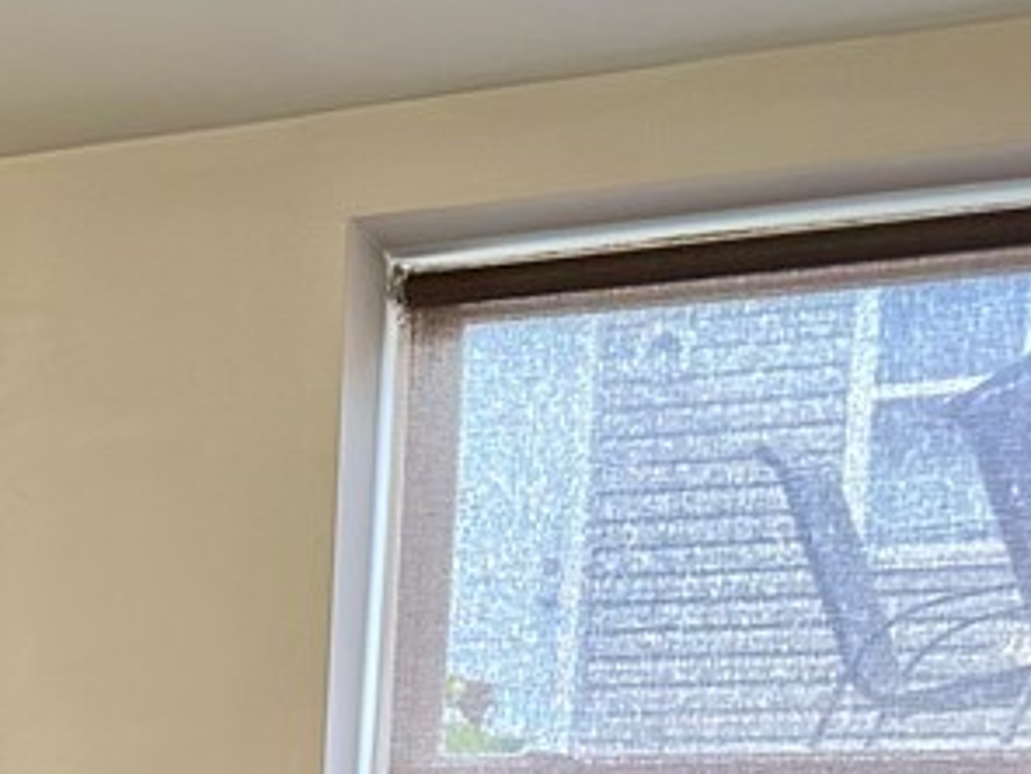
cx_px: -390
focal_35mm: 83
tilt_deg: -7.5
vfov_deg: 15.9
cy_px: 1262
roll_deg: -1.6
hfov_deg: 20.9
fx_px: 2472
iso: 160
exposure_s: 1/60
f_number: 1.78
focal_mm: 6.86
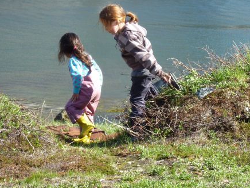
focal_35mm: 176
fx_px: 1271
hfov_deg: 11.2
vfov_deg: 8.4
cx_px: 179
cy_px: 41
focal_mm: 15.8
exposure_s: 1/200
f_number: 4.3
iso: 80
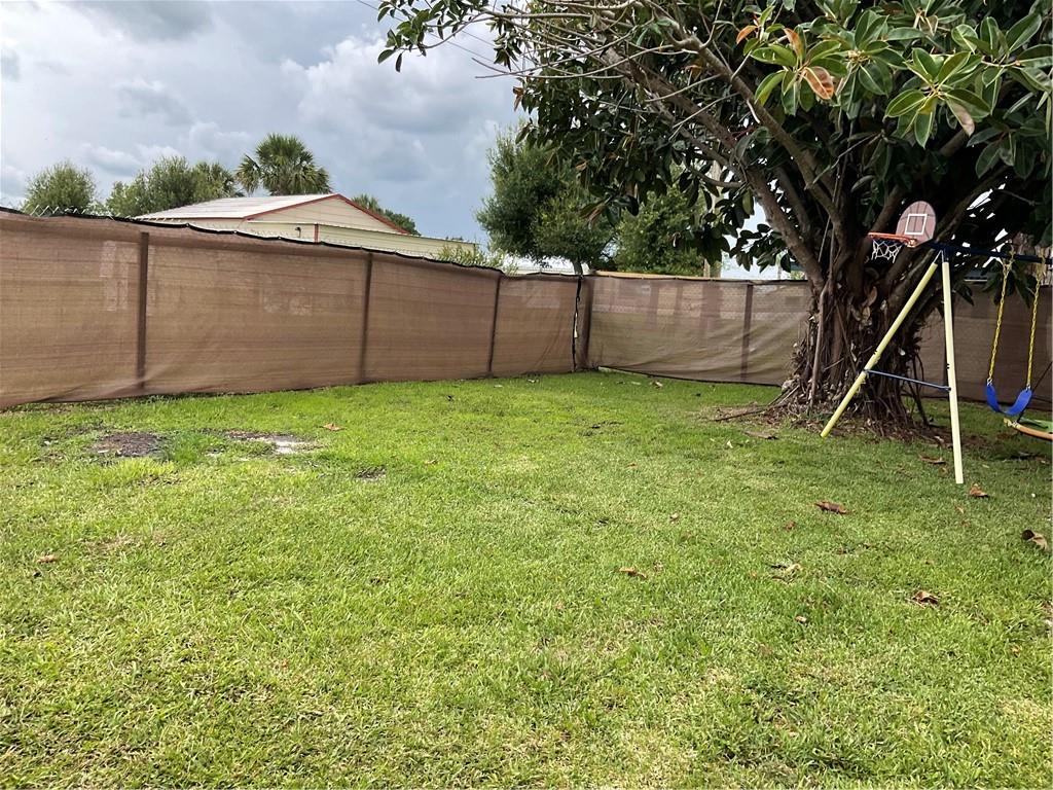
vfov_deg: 48.2
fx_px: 882
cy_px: 395
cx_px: 526
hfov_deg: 61.7
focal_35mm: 29
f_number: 1.8
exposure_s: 1/344
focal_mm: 3
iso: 16
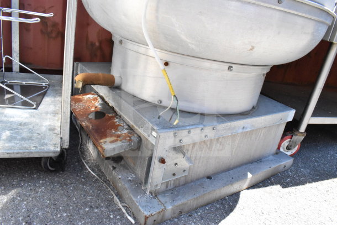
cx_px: 168
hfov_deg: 67.4
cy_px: 112
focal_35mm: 27
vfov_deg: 48.0
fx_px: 253
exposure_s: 1/800
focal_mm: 18
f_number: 14
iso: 6400
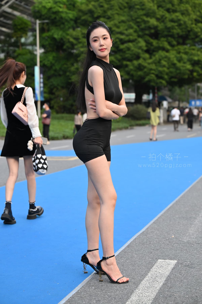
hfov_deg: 19.5
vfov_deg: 28.8
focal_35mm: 70
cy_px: 152
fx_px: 589
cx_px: 101
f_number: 4
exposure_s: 1/640
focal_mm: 70
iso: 1250
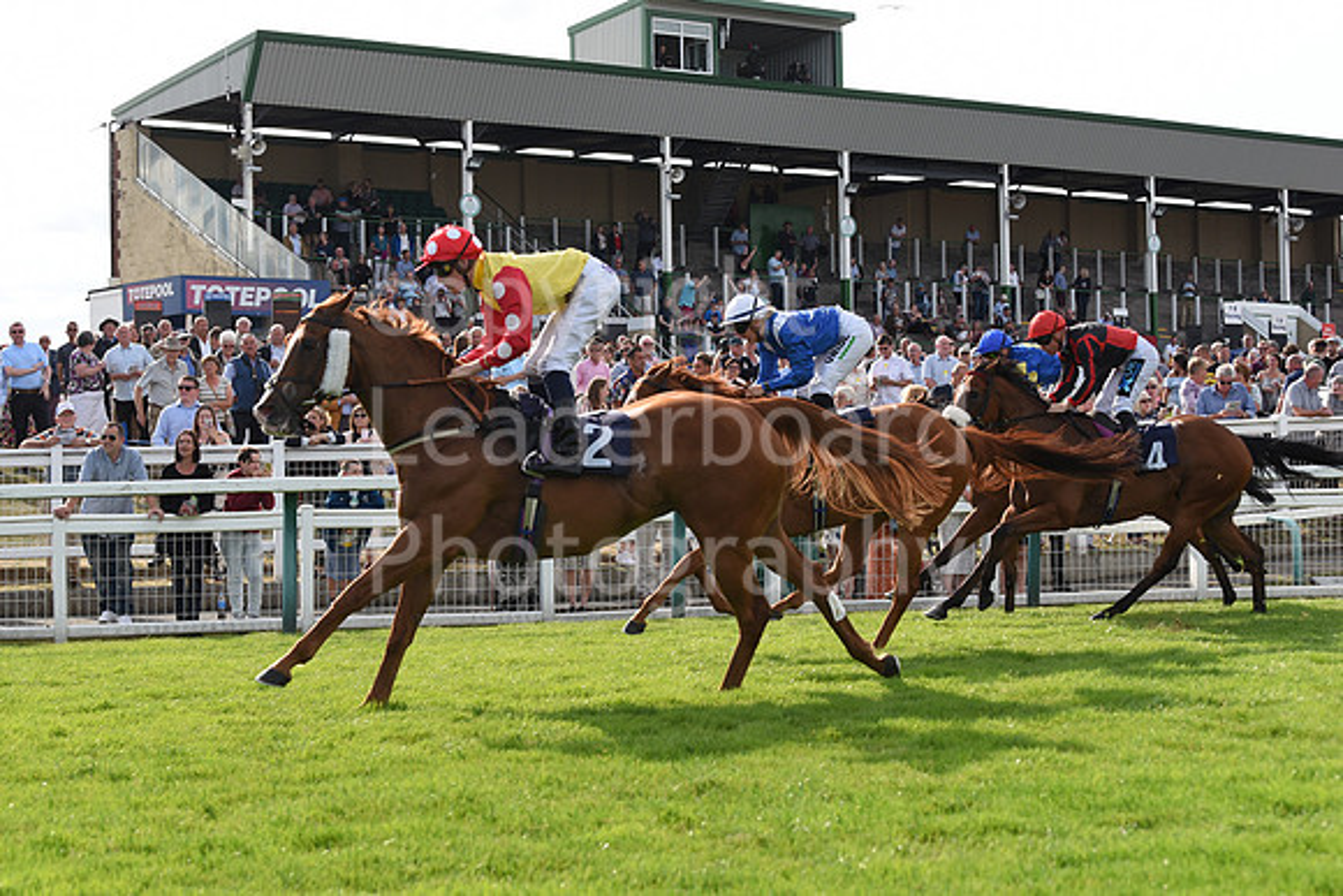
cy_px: 448
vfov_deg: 19.5
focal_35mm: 70
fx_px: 2612
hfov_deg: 28.8
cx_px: 672
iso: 800
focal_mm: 70
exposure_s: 1/2000
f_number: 6.3
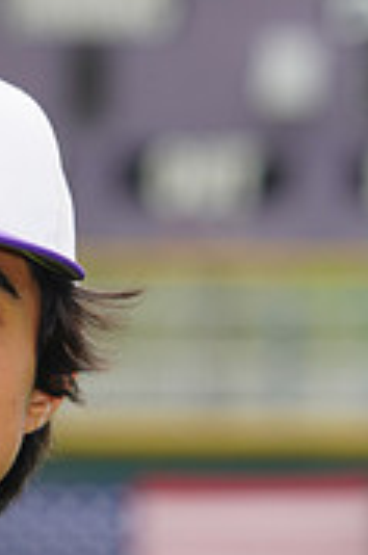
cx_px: -123
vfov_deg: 2.4
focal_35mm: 846
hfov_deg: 1.6
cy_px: 848
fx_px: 13022
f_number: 9
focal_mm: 259
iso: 200
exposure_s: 1/250
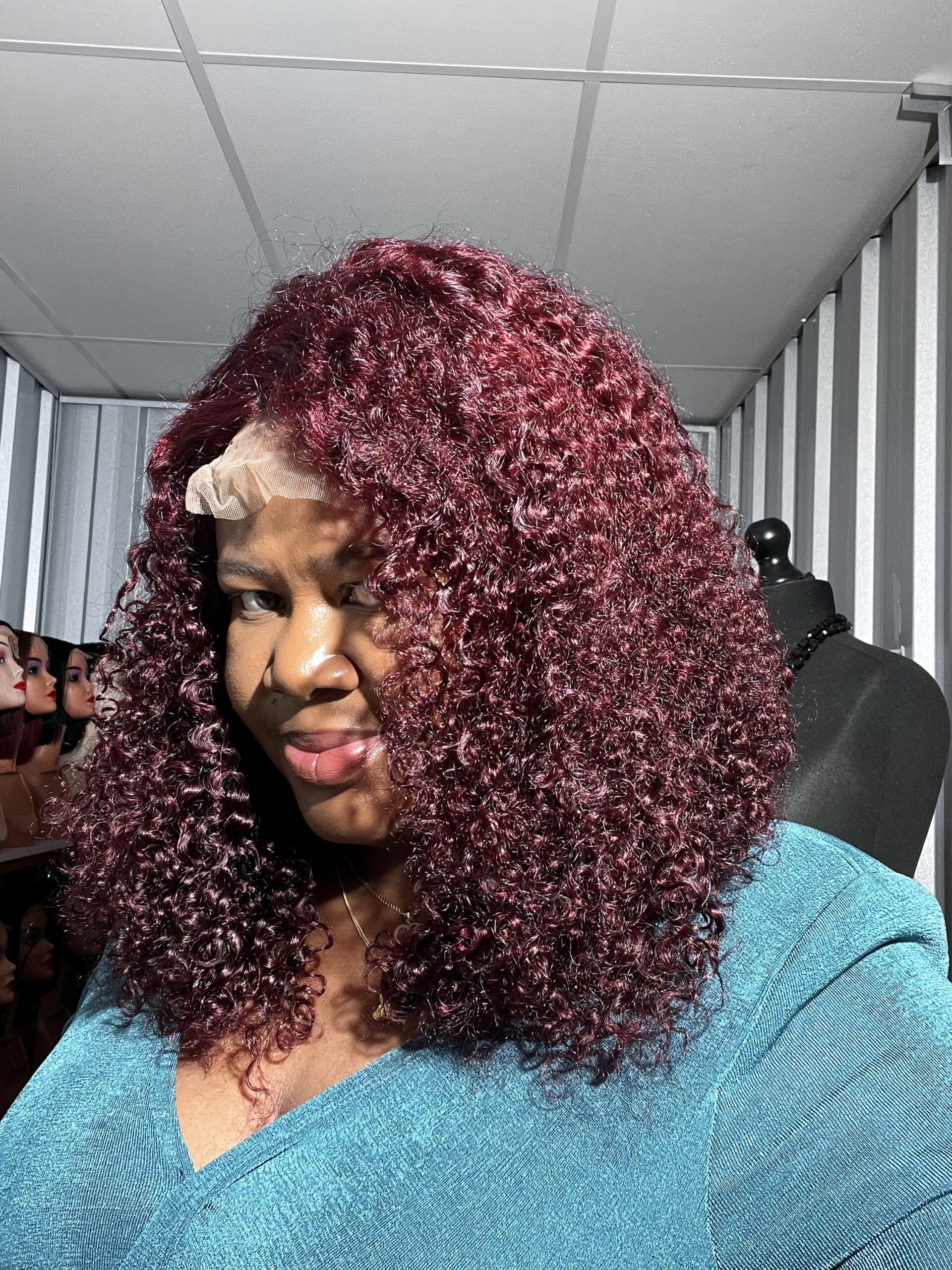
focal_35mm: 30
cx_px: 476
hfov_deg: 46.8
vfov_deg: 60.0
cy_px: 635
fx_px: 1100
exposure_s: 1/50
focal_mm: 2.71
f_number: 2.2
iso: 160
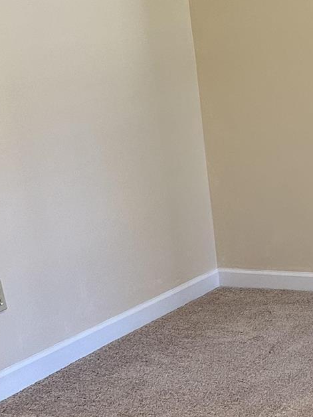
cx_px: 490
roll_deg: +1.8
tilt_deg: -16.7
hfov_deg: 15.3
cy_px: 304
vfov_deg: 22.1
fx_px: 1061
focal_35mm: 88
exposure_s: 1/120
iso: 200
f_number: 1.78
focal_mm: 6.86
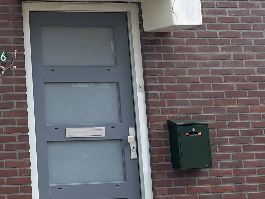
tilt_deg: +15.3
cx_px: -81
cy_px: -74
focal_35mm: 109
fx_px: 835
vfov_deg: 13.0
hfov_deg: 17.0
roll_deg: +0.6
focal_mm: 6
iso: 50
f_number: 1.6
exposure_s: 1/997
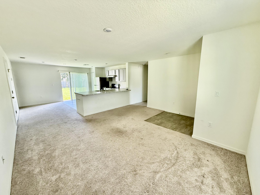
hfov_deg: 102.1
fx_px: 105
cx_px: 130
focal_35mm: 14
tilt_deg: -8.0
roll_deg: +0.0
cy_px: 98
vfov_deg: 85.7
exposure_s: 1/99
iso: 250
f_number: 2.2
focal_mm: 2.22
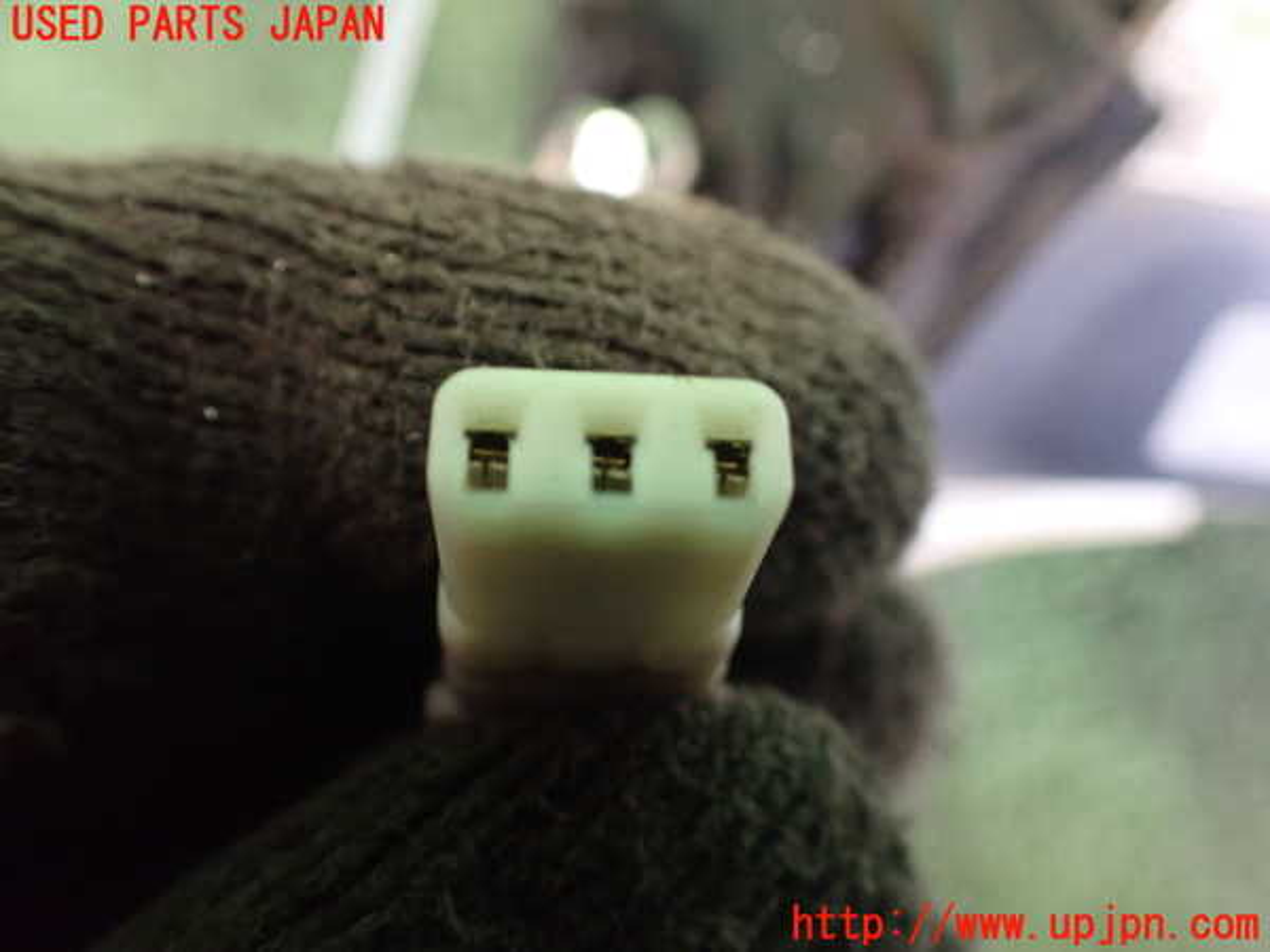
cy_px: 476
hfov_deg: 60.0
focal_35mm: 30
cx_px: 635
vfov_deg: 46.8
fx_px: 1101
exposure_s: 1/30
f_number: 2.3
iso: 1000
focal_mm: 5.4
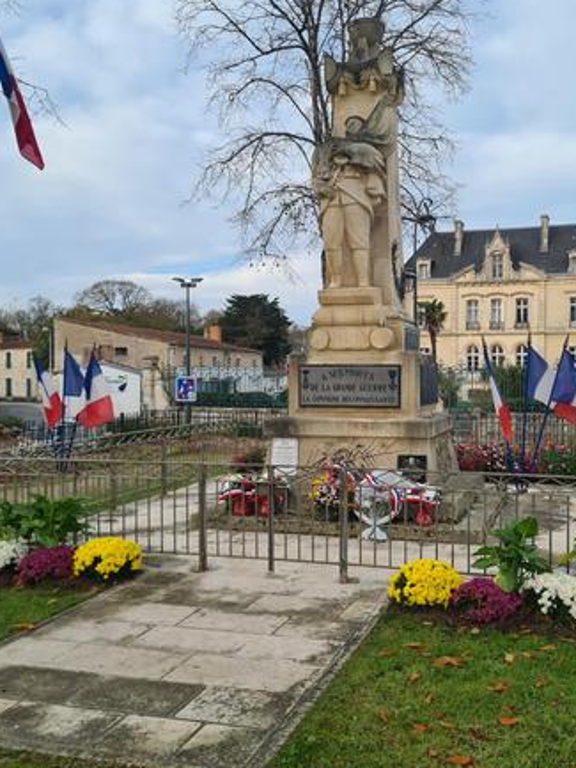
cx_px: 333
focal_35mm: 36
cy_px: 381
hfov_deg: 39.6
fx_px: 798
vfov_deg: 51.3
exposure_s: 1/766
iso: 50
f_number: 1.8
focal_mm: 5.4
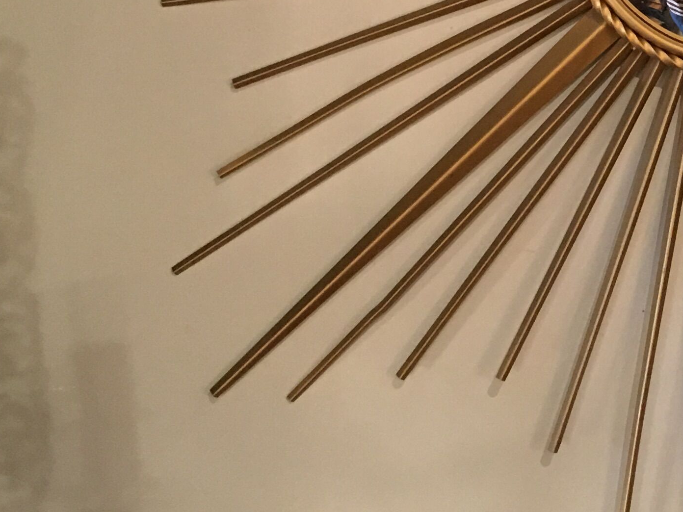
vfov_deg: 16.9
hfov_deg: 22.0
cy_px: -88
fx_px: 1657
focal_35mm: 84
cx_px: 748
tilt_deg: +3.4
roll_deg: +4.7
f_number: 2.2
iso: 100
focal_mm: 4.15
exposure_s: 1/10
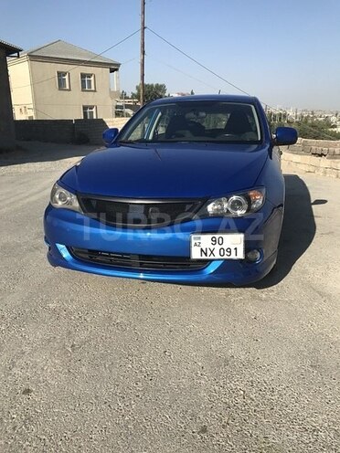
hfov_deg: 49.7
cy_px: 226
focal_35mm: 28
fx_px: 367
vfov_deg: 63.4
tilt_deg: -17.3
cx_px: 170
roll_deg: +0.9
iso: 20
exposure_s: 1/2398
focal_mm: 3.99
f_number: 1.8
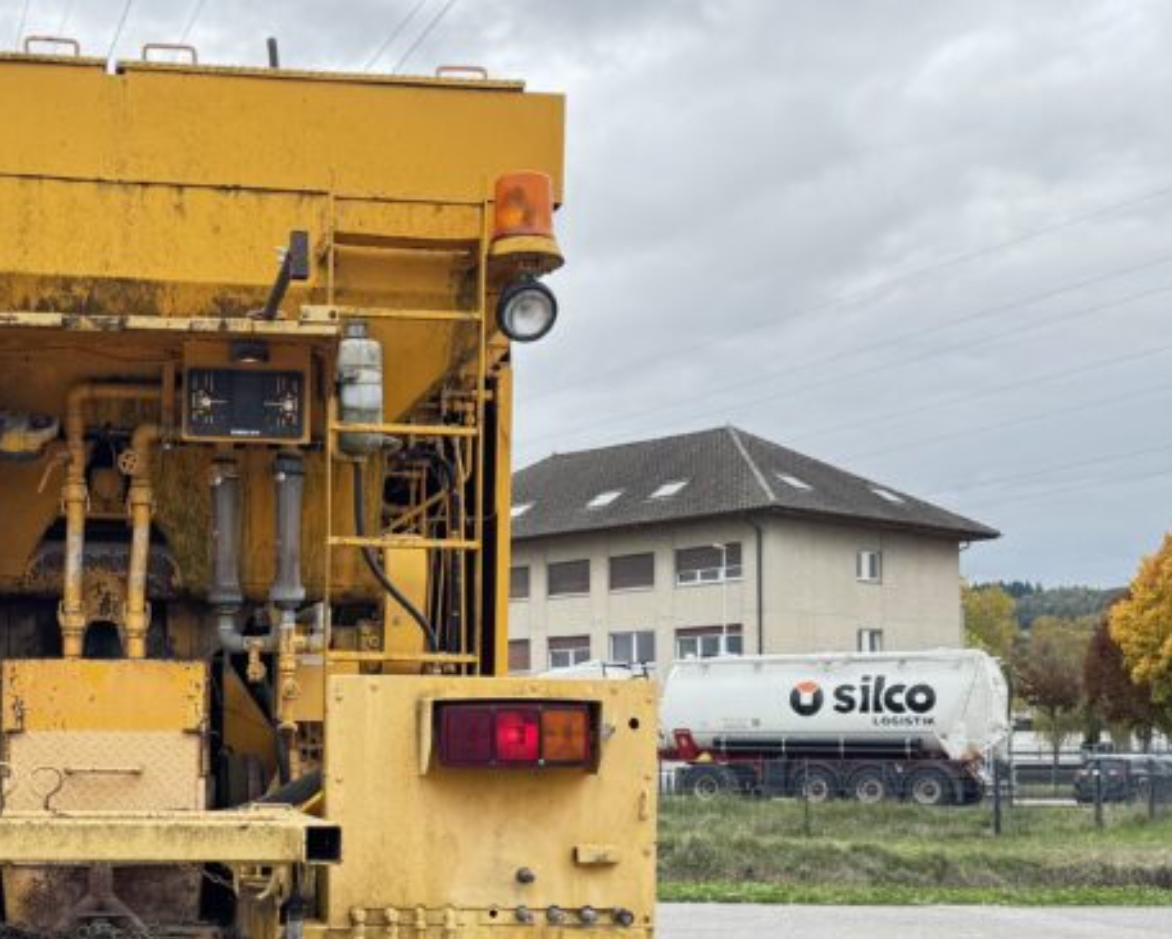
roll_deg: +0.6
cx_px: 303
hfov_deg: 43.4
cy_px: 688
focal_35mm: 41
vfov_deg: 35.8
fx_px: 1423
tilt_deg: +4.8
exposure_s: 1/430
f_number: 1.78
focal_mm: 6.76
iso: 80
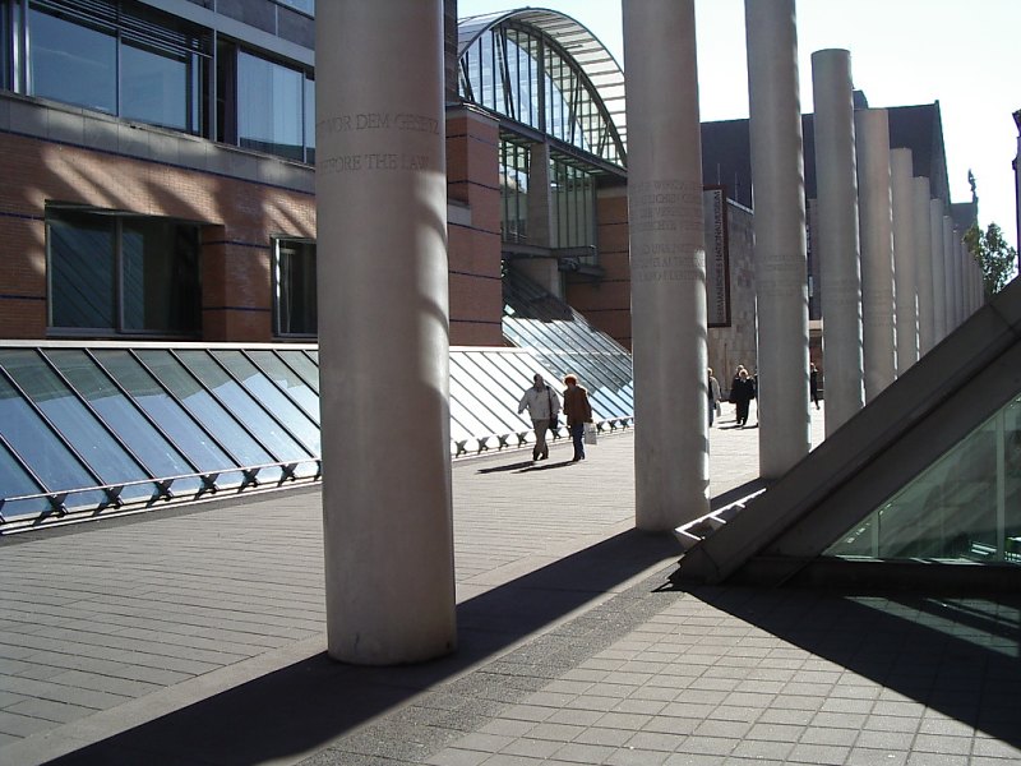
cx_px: 510
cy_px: 383
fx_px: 1121
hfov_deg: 49.0
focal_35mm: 38
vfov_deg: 37.7
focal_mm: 5.8
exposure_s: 1/250
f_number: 4.8
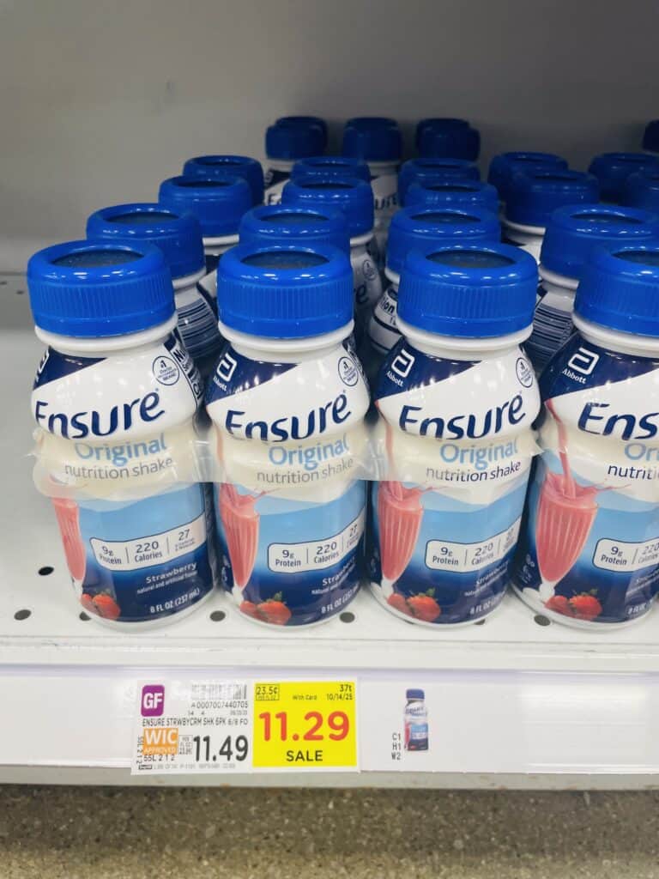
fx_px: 660
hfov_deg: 53.1
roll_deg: +0.3
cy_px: 440
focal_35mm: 26
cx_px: 330
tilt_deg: -30.6
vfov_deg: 67.3
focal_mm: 4.2
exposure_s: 1/67
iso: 80
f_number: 1.6
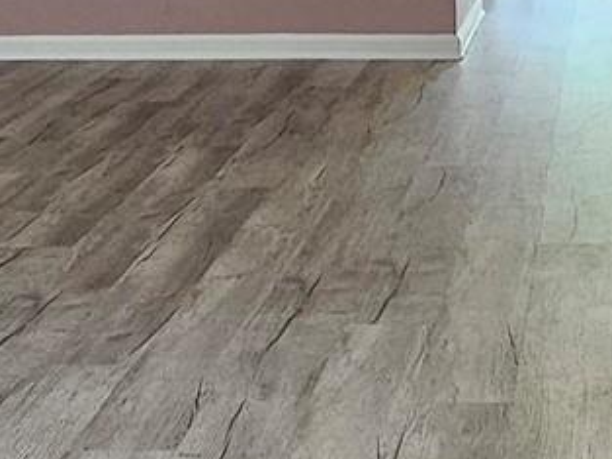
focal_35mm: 85
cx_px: 579
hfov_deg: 22.3
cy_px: -180
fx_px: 1503
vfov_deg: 16.2
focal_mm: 2.2
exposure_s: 1/40
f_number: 2.2
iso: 320
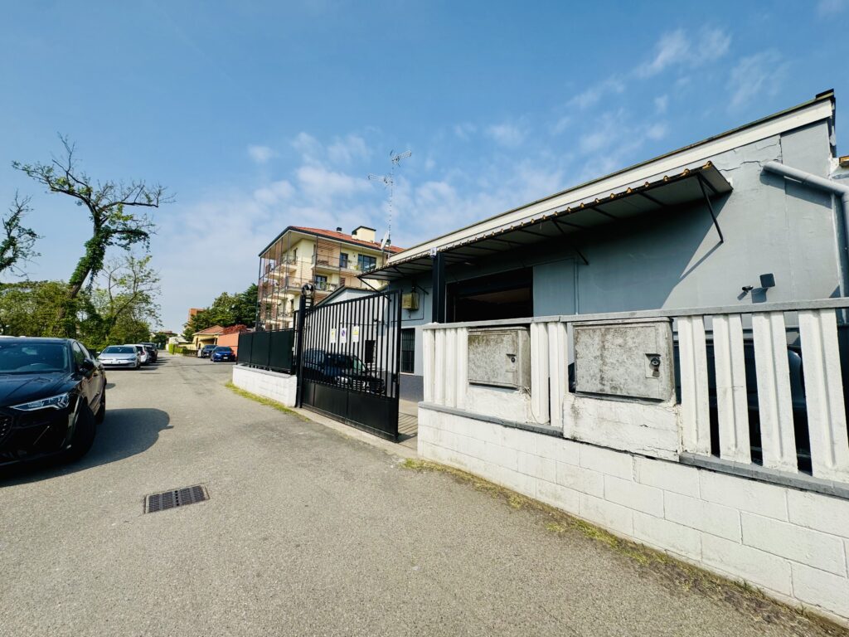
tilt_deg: +6.2
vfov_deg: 85.7
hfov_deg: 102.1
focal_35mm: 14
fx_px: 343
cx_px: 424
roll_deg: -1.5
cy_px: 318
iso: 50
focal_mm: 2.22
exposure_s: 1/3546
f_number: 2.2
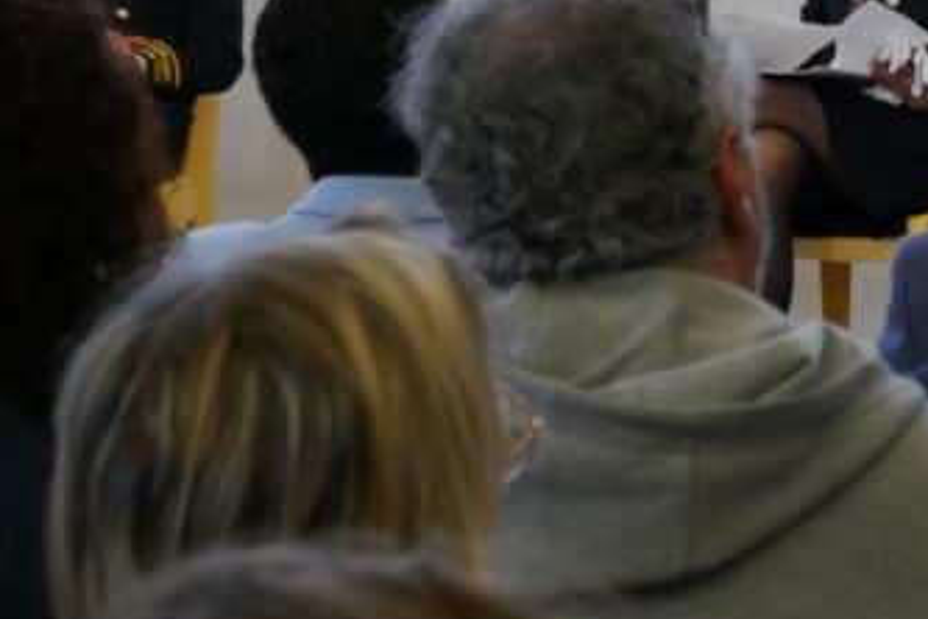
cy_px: -127
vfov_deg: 6.8
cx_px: 911
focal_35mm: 200
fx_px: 5155
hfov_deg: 10.2
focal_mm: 23.7
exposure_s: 1/80
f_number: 4.4
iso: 800
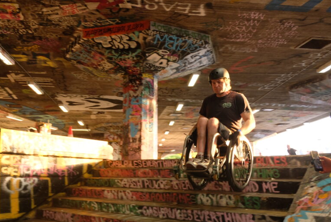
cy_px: 143
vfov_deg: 34.0
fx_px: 359
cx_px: 124
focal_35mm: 39
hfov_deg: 49.0
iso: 800
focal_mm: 19.2
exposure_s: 1/60
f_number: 3.8
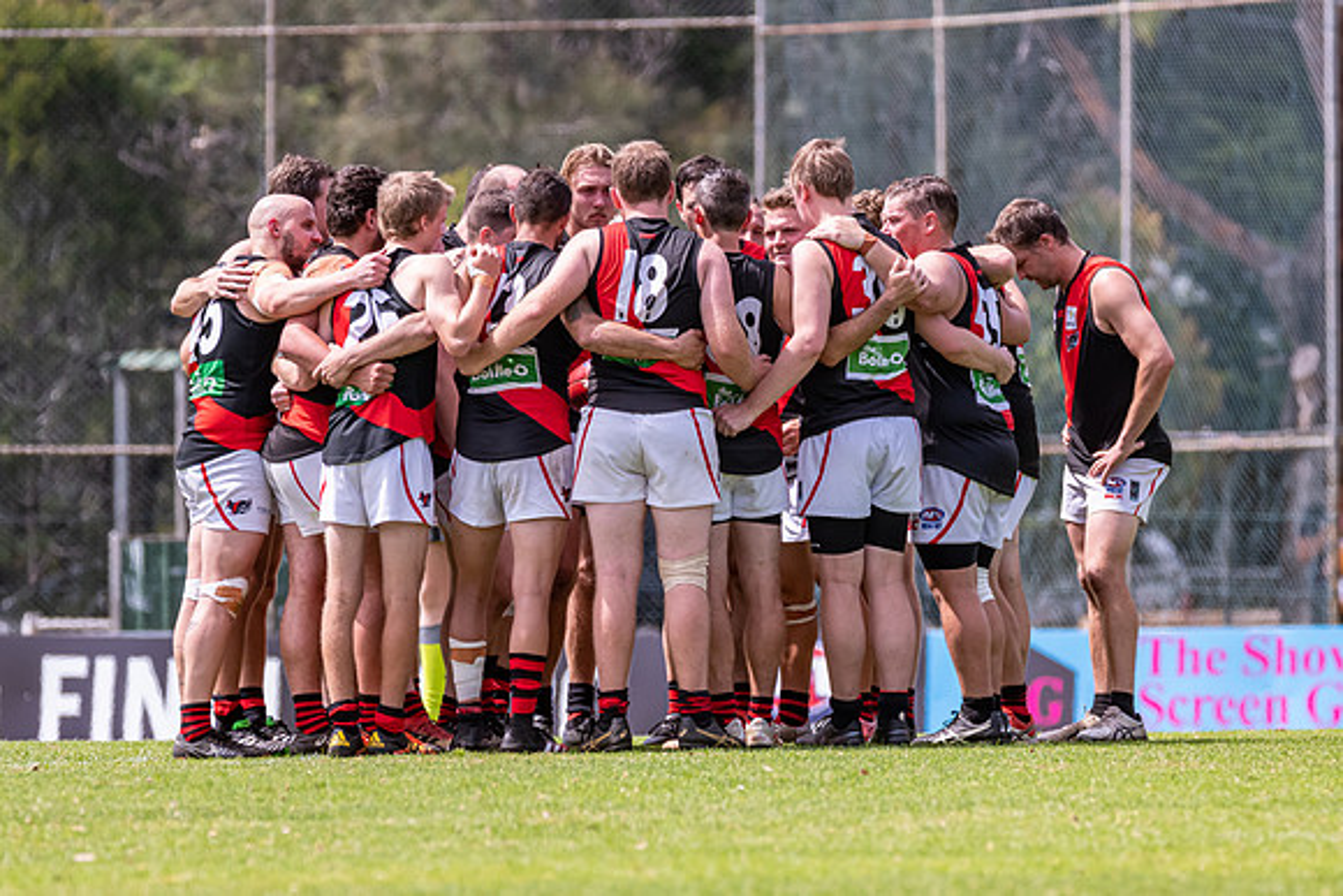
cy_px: 581
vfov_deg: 2.6
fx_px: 19579
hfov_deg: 3.9
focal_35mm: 525
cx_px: 768
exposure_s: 1/2000
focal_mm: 360
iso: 800
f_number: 6.3
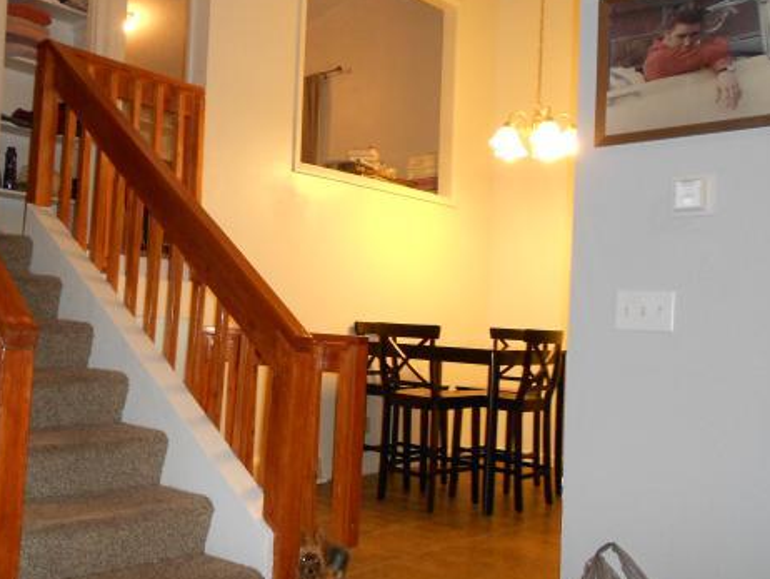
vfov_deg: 39.7
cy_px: 297
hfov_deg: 50.3
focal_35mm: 36
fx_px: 801
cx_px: 247
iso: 320
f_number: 3.2
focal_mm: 4.6
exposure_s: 1/25
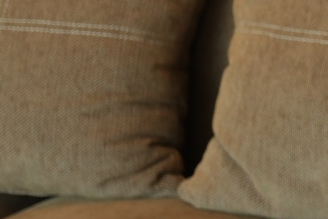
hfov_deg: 7.4
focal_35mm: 260
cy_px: -235
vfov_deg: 5.2
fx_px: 2368
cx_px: 786
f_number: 2.8
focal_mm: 24.9
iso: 640
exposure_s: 1/125
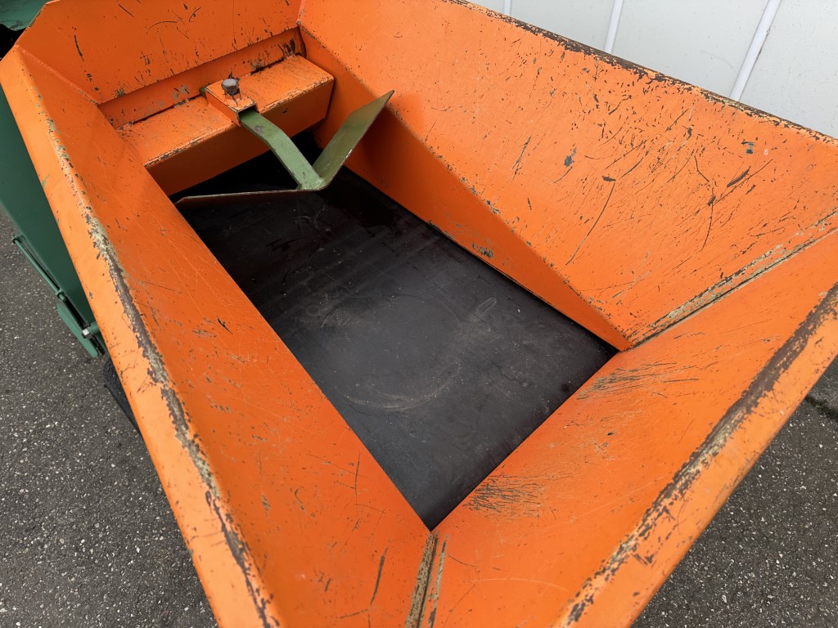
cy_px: 314
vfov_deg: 56.8
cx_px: 419
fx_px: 581
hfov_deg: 71.6
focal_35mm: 24
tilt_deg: -51.1
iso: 64
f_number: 1.78
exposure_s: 1/167
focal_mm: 6.86
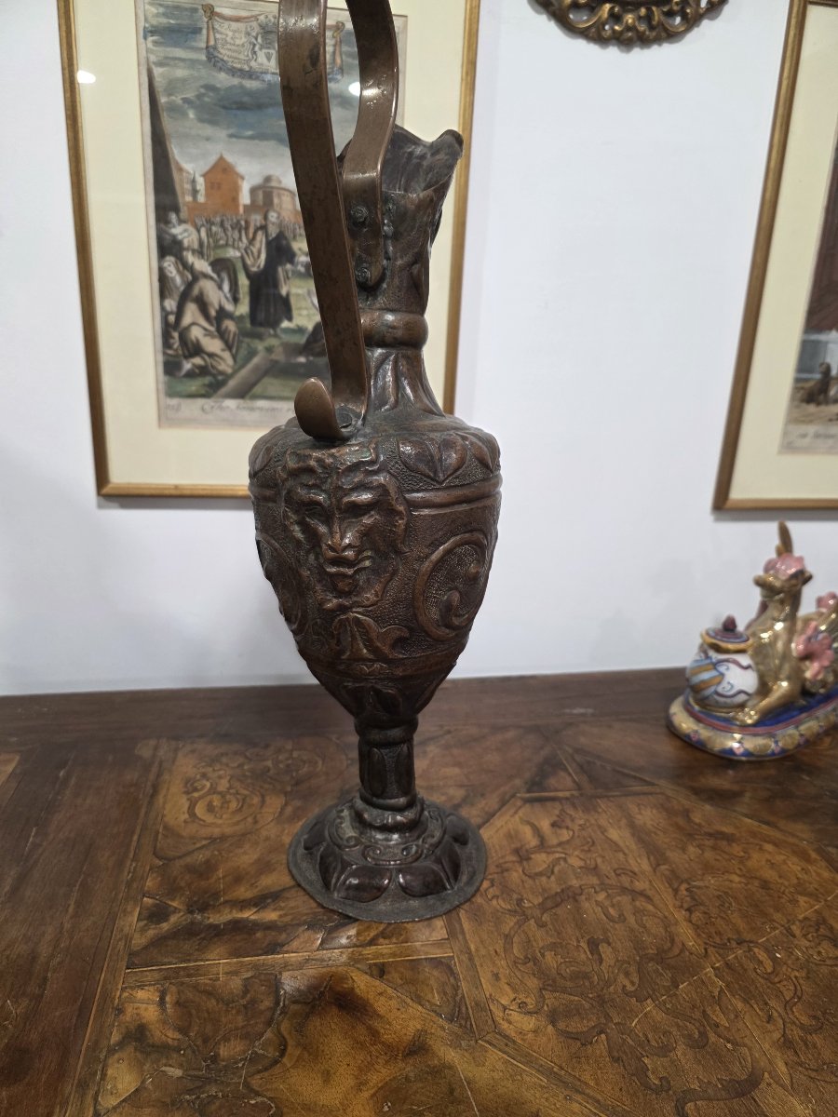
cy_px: 558
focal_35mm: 23
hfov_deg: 58.9
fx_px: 742
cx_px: 419
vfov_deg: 73.9
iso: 200
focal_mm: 6.3
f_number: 1.7
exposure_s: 1/100
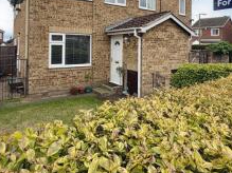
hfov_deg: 65.3
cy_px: 42
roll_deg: -0.8
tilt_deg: +2.6
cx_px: 113
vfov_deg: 49.1
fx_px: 181
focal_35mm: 27
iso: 32
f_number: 2.2
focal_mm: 2.22
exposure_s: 1/770
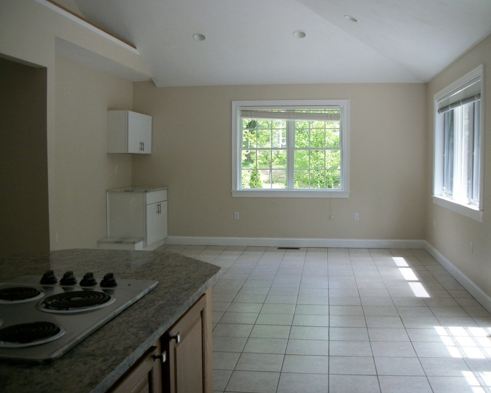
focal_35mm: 34
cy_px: 196
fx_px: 494
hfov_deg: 52.8
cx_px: 266
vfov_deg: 43.4
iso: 80
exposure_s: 1/160
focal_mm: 5.7
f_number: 2.9
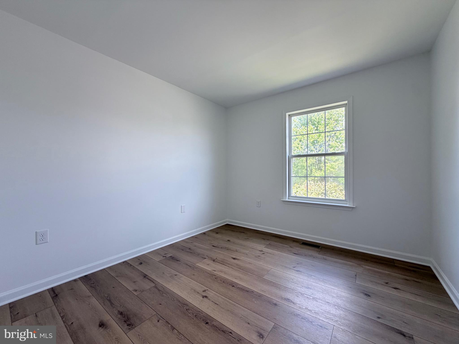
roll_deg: +0.9
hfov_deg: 102.1
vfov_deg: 85.7
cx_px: 230
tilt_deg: +0.0
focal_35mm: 14
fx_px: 186
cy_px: 172
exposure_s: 1/121
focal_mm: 2.22
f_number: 2.2
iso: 100
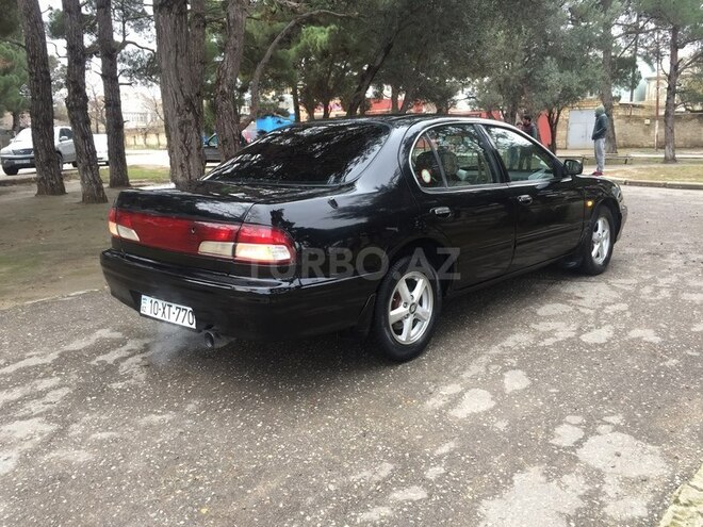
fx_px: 589
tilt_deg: -10.2
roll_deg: +1.1
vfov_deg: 48.2
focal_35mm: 29
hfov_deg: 61.7
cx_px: 352
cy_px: 264
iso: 32
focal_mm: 4.15
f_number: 2.2
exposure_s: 1/111
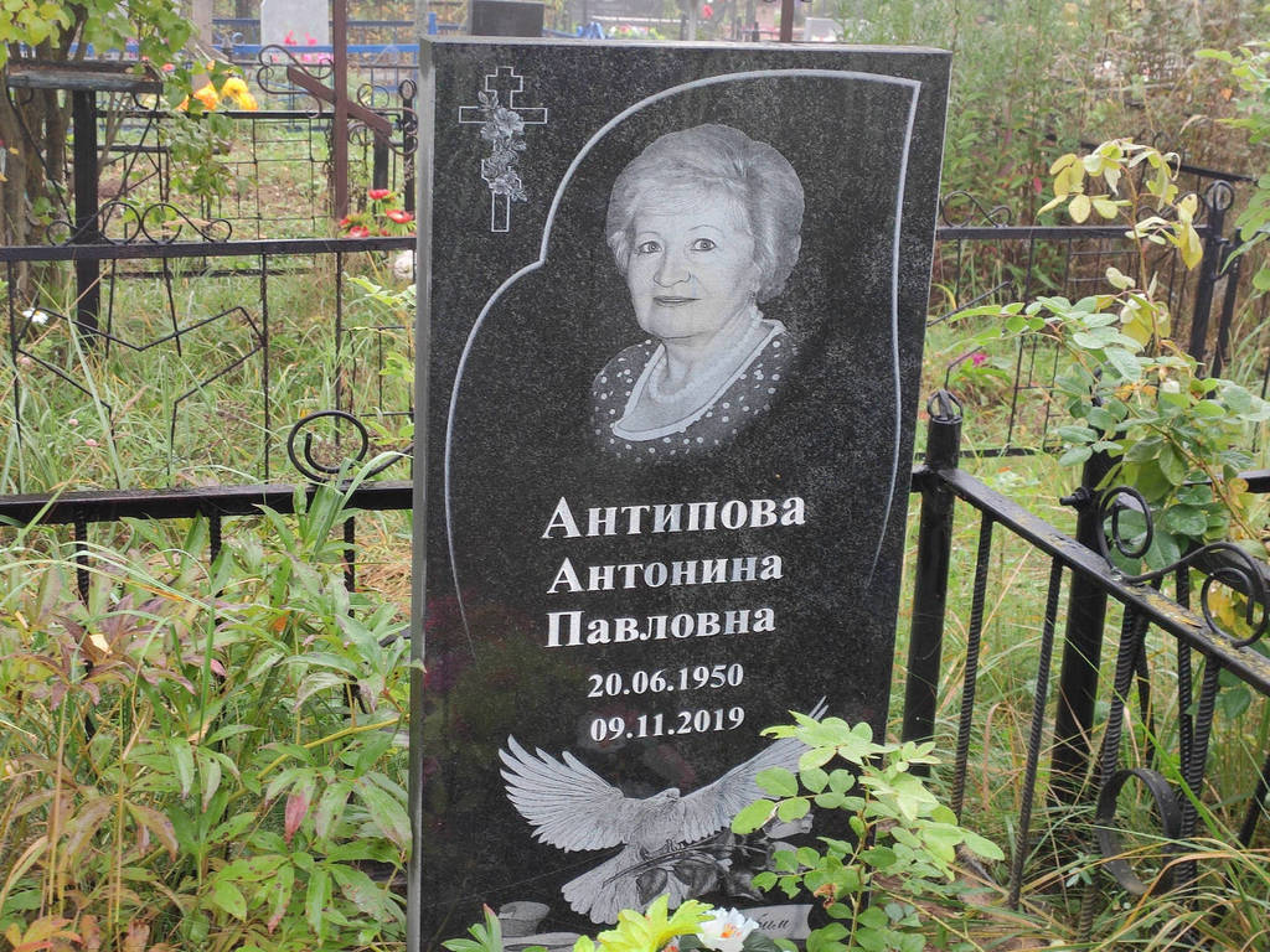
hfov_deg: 69.4
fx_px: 917
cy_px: 476
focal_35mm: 25
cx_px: 635
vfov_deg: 54.9
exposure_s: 1/100
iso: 122
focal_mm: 4.7
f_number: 1.79
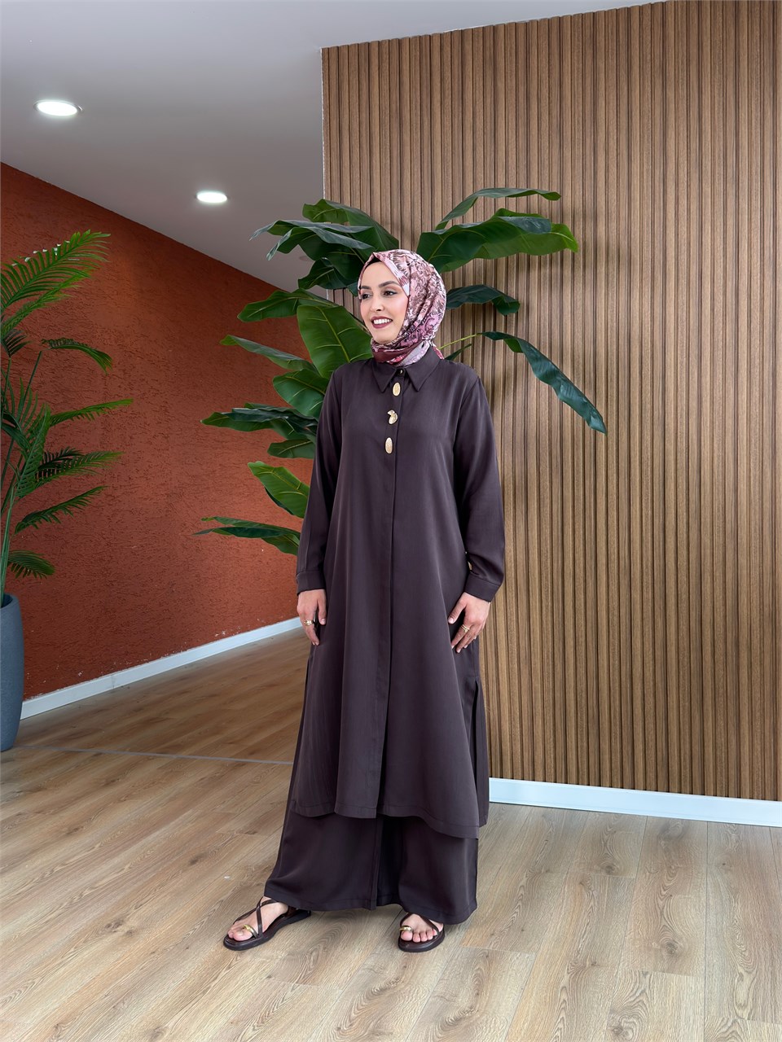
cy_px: 521
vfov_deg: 52.6
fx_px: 1054
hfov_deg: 40.7
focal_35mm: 35
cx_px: 391
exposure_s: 1/85
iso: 100
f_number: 1.78
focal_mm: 6.76
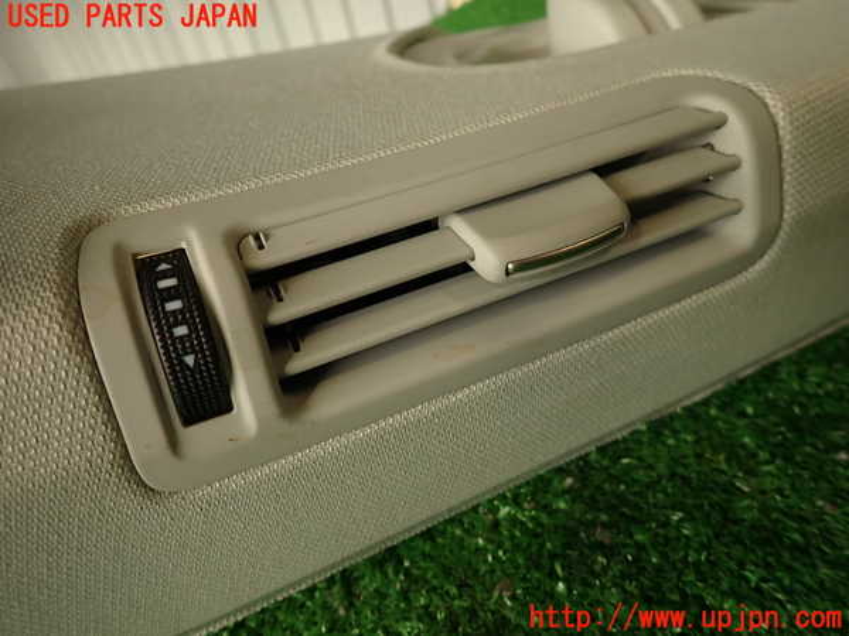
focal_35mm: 25
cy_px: 318
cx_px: 424
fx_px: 613
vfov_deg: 54.9
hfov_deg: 69.4
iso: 100
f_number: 2
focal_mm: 4.5
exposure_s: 1/100
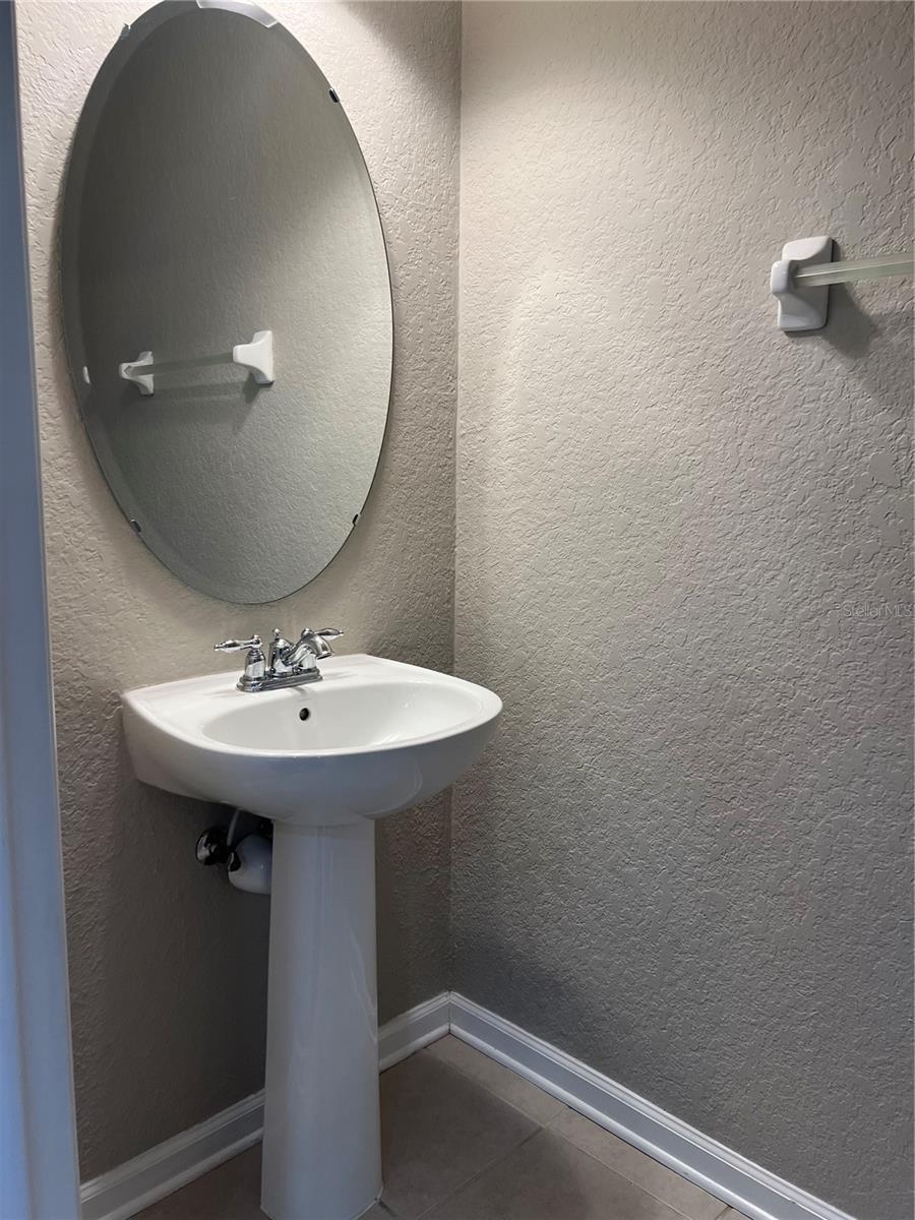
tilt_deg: -8.9
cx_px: 458
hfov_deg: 53.1
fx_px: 916
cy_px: 610
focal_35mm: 26
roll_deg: +0.7
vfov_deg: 67.3
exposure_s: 1/120
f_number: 1.5
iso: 125
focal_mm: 5.7
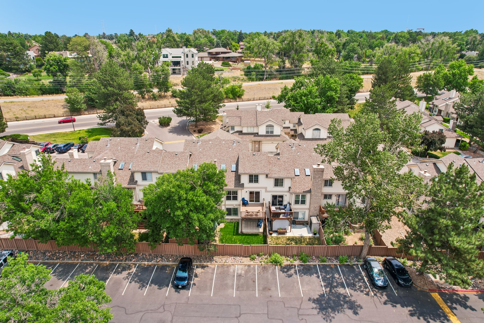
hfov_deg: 78.6
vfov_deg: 57.2
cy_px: 162
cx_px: 242
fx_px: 296
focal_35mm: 22
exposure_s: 1/320
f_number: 2.8
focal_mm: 8.4
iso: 160
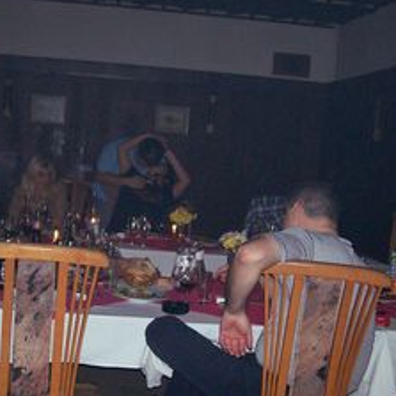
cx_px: 104
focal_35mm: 57
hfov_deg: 29.6
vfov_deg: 30.0
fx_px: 738
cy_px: 194
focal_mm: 6
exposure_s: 1/64
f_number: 2.7
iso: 140
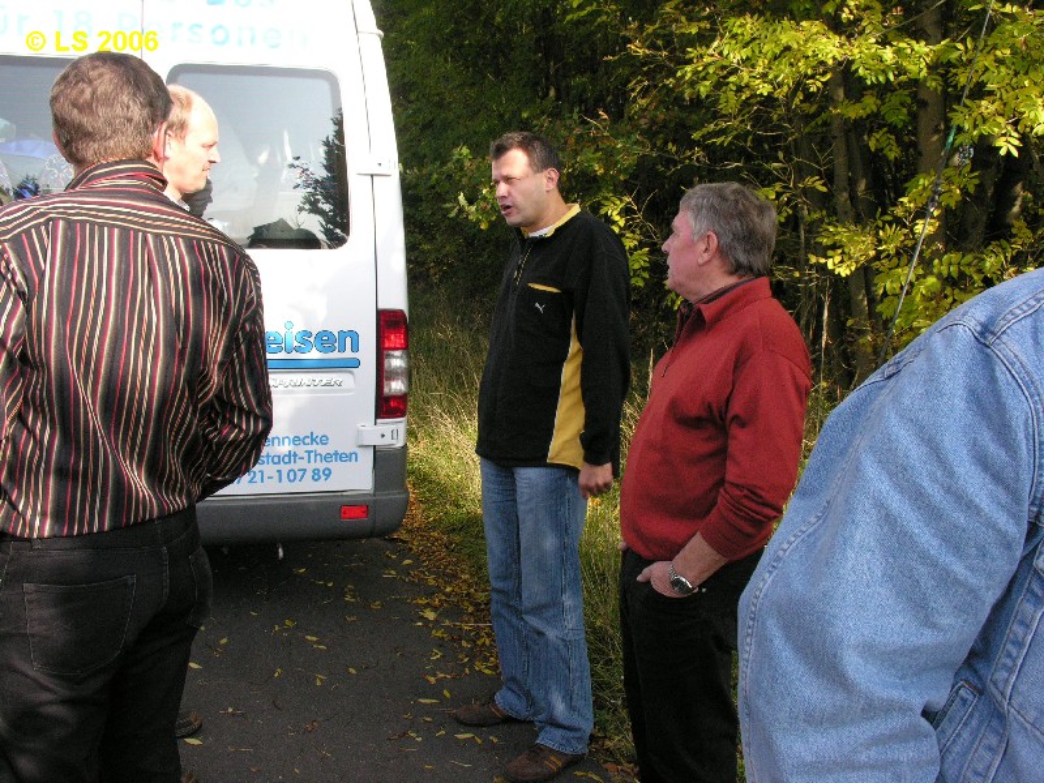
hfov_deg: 52.6
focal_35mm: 35
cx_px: 522
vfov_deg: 40.7
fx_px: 1056
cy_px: 392
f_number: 7.1
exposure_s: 1/210
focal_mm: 8.9
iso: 200
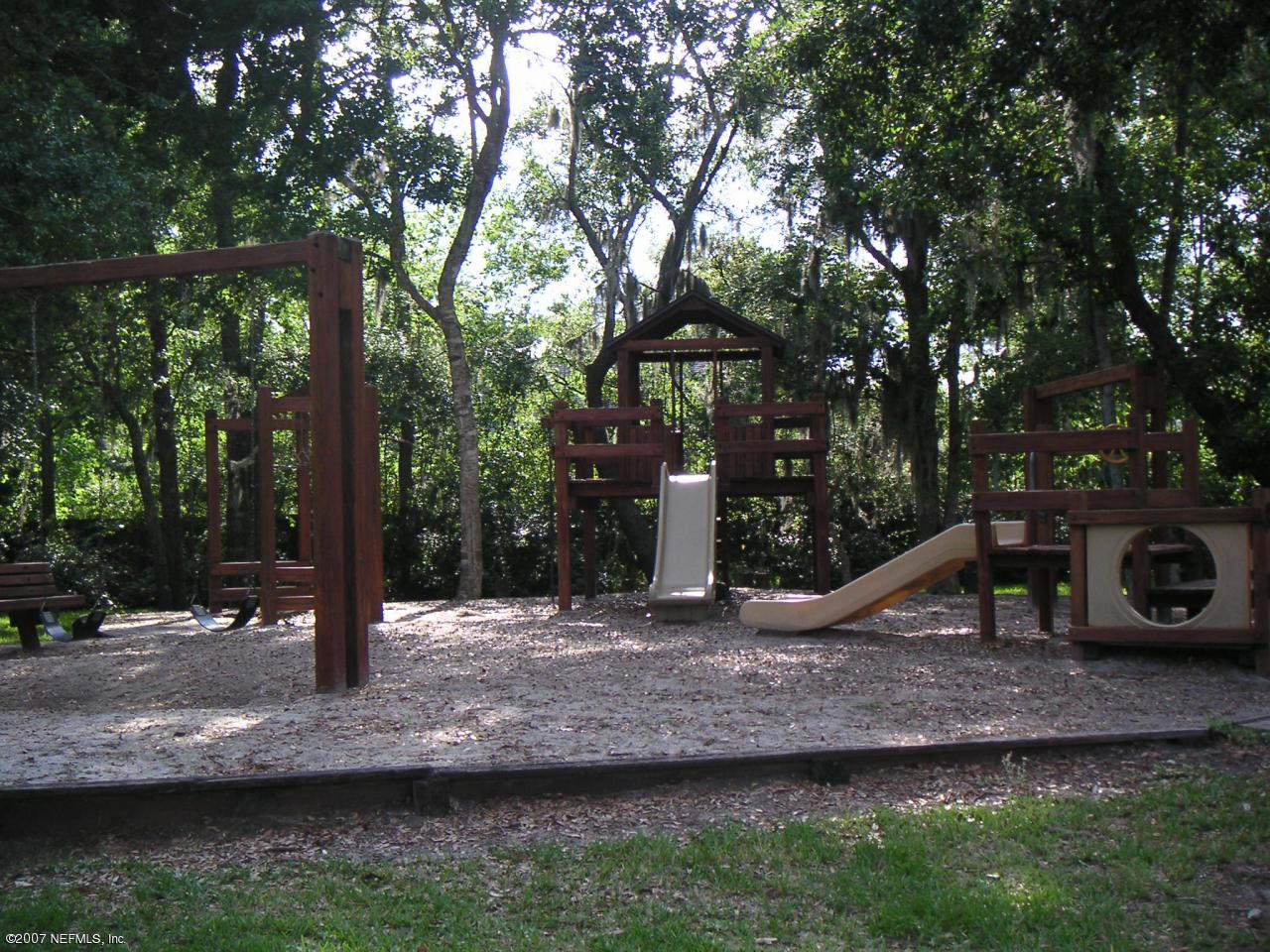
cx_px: 635
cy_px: 476
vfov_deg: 30.3
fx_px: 1761
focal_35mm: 48
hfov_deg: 39.7
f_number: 2.9
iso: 50
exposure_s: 1/180
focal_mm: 7.5
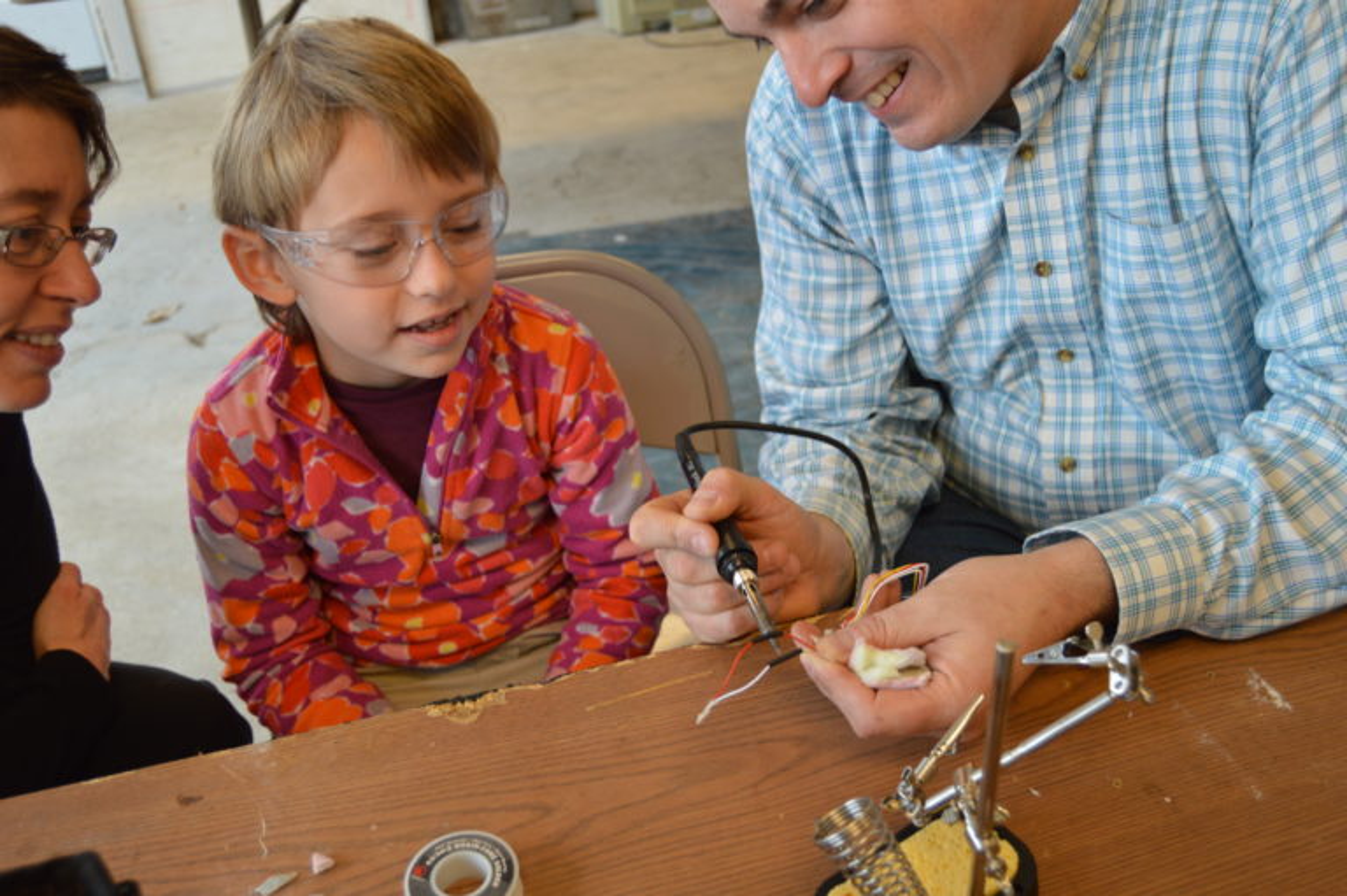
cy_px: 448
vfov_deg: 38.3
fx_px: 1290
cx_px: 674
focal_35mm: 34
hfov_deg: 55.1
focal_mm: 23
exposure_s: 1/100
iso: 400
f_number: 3.8
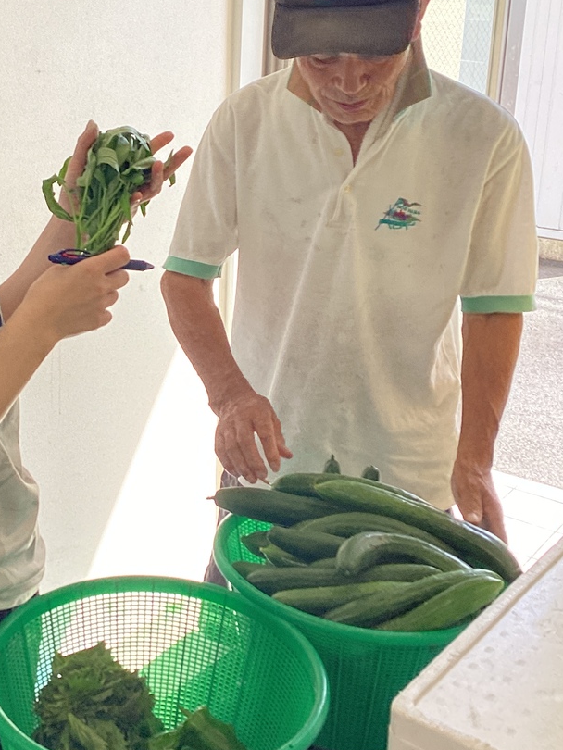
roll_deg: -0.9
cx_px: 141
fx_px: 1105
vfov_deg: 37.4
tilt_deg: -18.4
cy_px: 307
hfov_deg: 28.2
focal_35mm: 51
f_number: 2.4
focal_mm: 3.3
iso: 25
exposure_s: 1/100
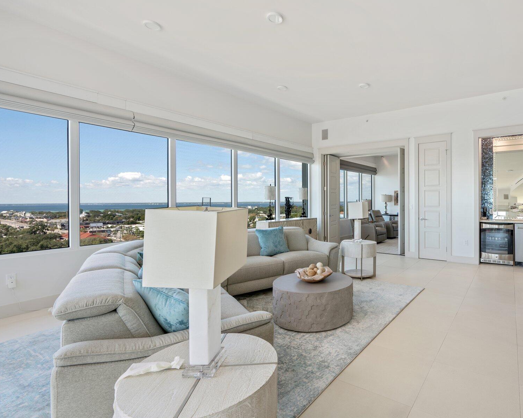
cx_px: 344
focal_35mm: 18
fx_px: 279
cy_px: 202
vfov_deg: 73.8
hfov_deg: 83.7
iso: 250
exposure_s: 1/4
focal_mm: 14
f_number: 8
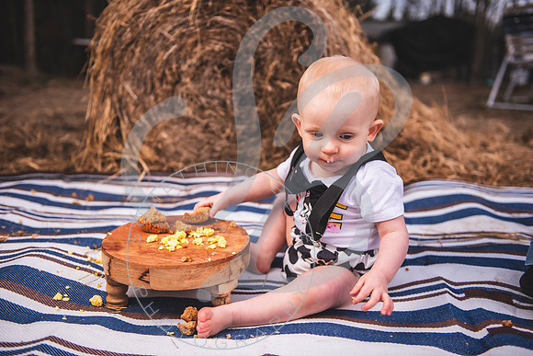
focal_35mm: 40
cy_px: 178
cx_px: 266
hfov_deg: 48.4
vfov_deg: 33.4
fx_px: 592
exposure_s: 1/250
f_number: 2.8
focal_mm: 40
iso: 200
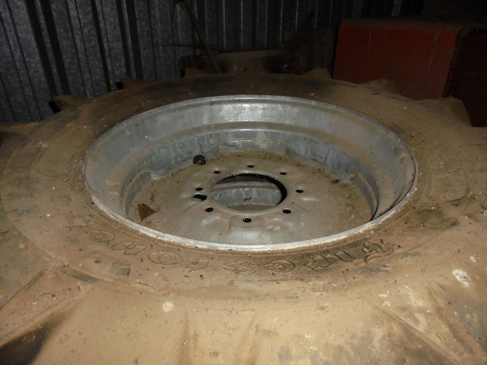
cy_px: 182
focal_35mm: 26
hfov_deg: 67.3
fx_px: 366
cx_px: 244
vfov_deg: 53.1
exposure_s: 1/30
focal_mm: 4.6
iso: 200
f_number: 3.5
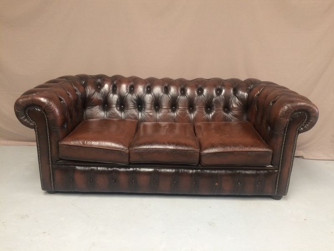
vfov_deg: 48.2
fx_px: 280
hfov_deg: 61.7
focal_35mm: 29
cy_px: 126
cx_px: 167
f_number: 2.2
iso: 125
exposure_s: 1/33
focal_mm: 4.15
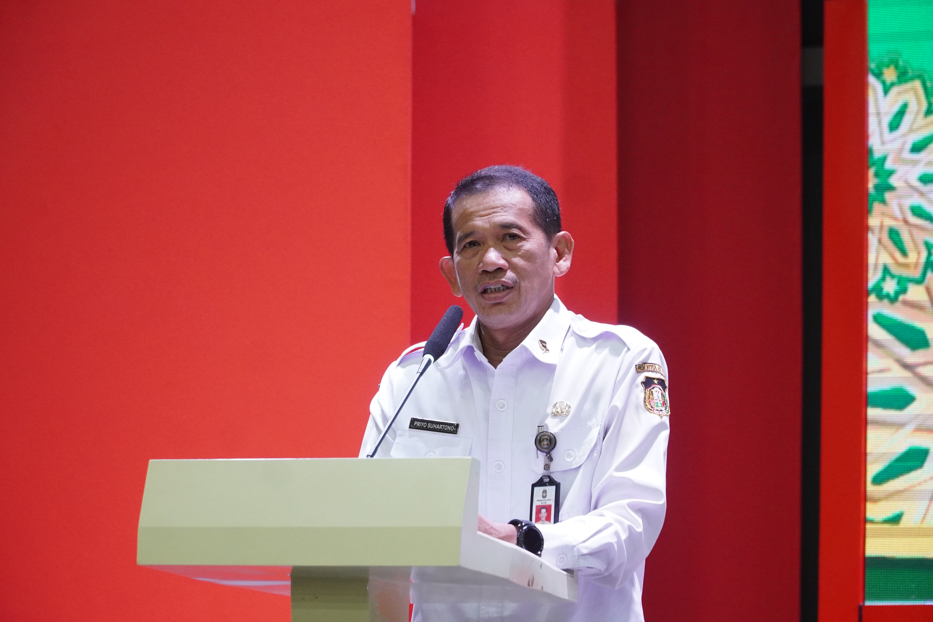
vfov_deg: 8.7
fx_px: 4082
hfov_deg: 13.0
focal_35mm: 158
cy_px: 311
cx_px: 466
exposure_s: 1/100
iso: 3200
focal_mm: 105
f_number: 5.6
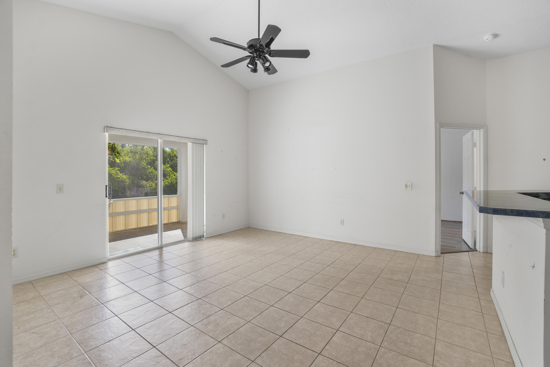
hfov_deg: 100.4
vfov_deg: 77.3
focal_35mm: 15
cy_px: 184
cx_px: 275
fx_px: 229
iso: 100
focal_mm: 10
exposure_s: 1/4
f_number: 8
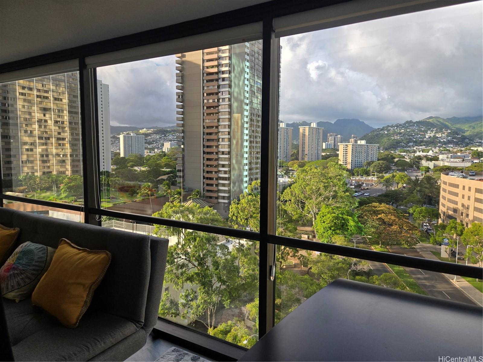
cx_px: 242
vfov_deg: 58.9
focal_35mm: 23
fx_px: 321
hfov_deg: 73.9
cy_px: 181
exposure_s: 1/180
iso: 80
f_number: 1.8
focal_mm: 5.4
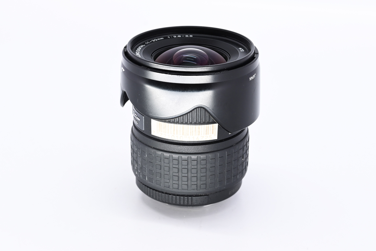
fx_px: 825
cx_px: 188
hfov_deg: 25.7
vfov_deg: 17.3
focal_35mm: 79
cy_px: 126
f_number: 9
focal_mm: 53
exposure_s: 1/160
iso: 500
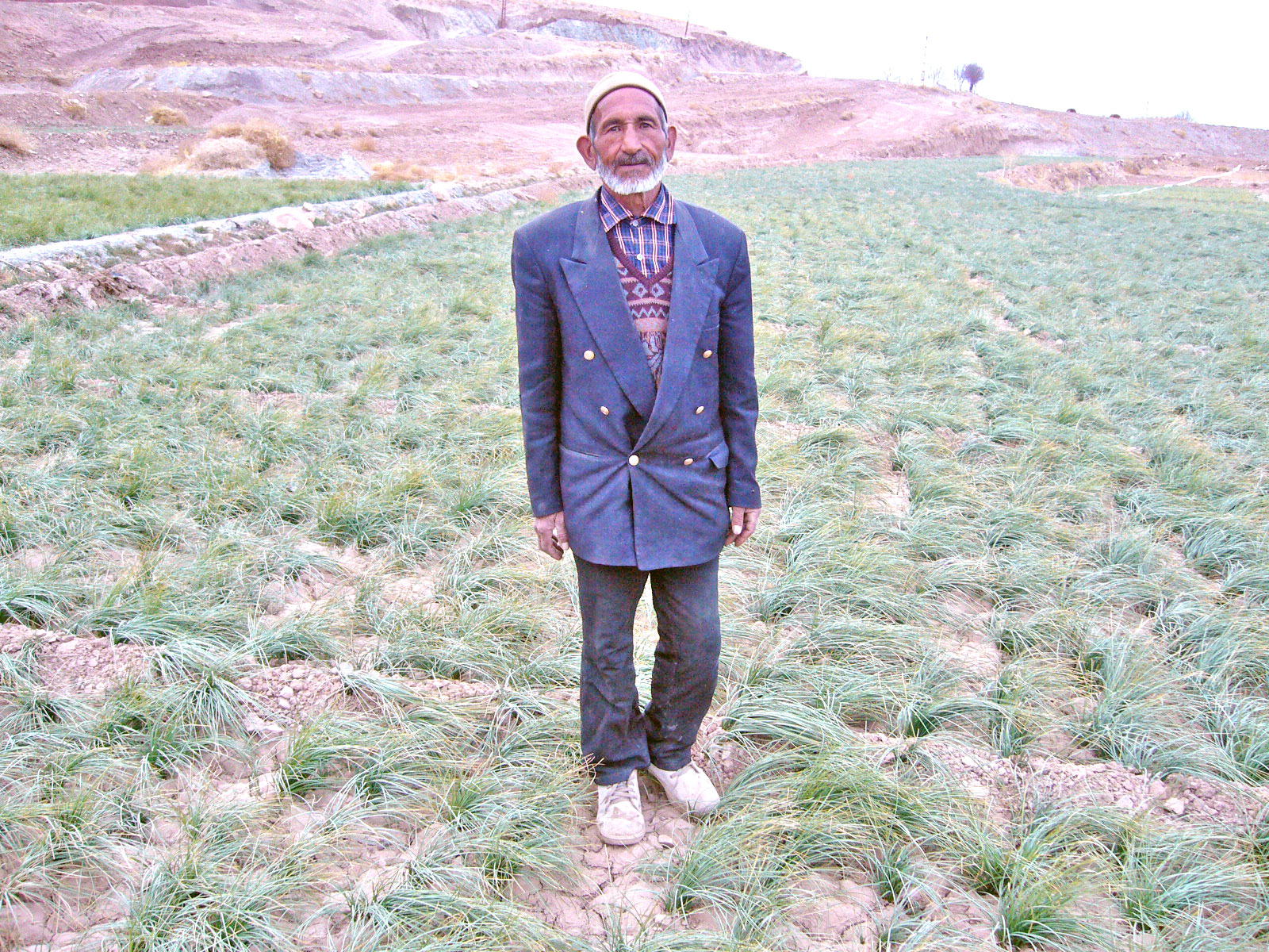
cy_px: 476
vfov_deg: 40.7
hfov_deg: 52.6
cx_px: 634
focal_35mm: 35
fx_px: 1283
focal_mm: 5.8
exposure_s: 1/13
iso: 125
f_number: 2.8
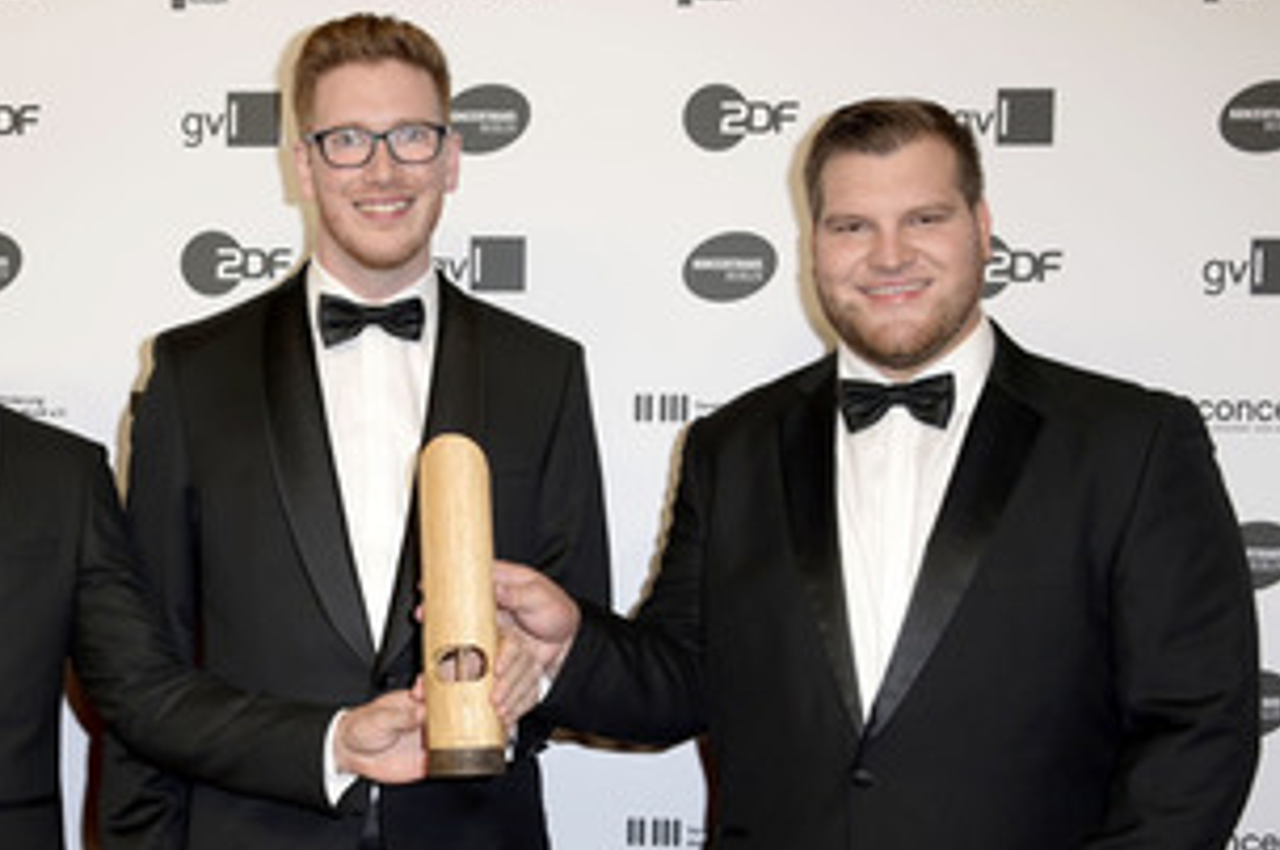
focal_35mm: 52
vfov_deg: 25.7
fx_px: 1847
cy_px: 614
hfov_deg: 37.7
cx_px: 402
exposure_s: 1/100
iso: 640
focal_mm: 35
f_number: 5.6
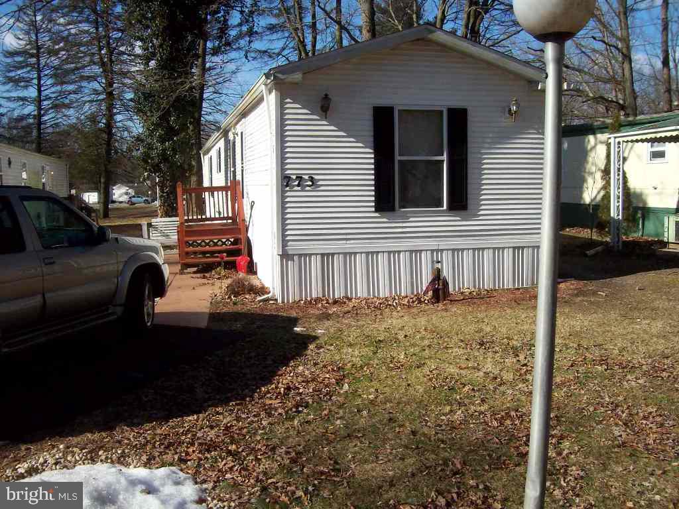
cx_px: 340
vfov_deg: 39.7
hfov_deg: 51.4
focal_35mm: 36
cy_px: 254
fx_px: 706
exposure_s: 1/629
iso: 80
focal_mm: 6
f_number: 4.8
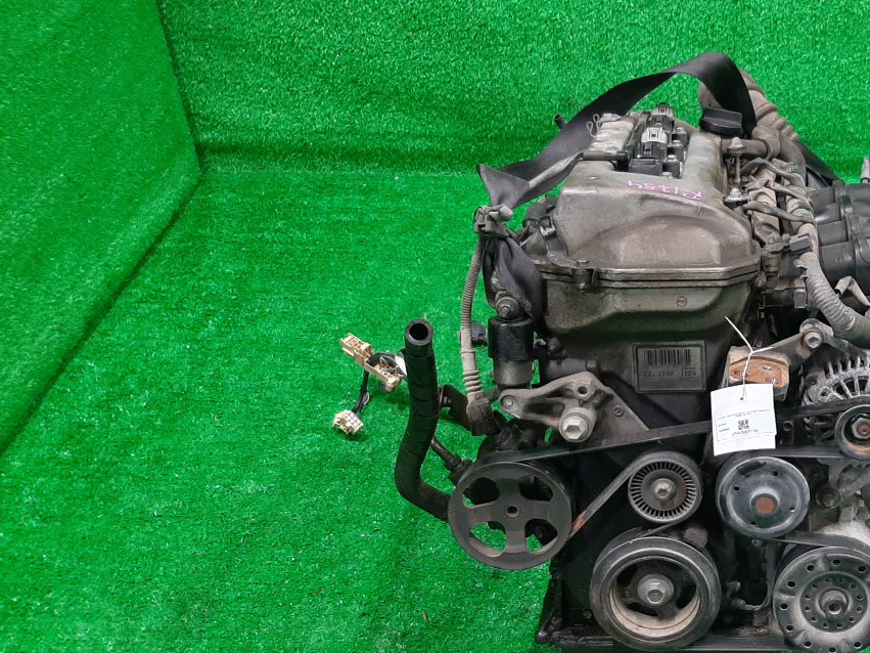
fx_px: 1106
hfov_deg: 40.6
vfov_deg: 32.8
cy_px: 378
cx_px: 732
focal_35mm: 44
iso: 162
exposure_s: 1/50
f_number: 1.7
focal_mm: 3.93
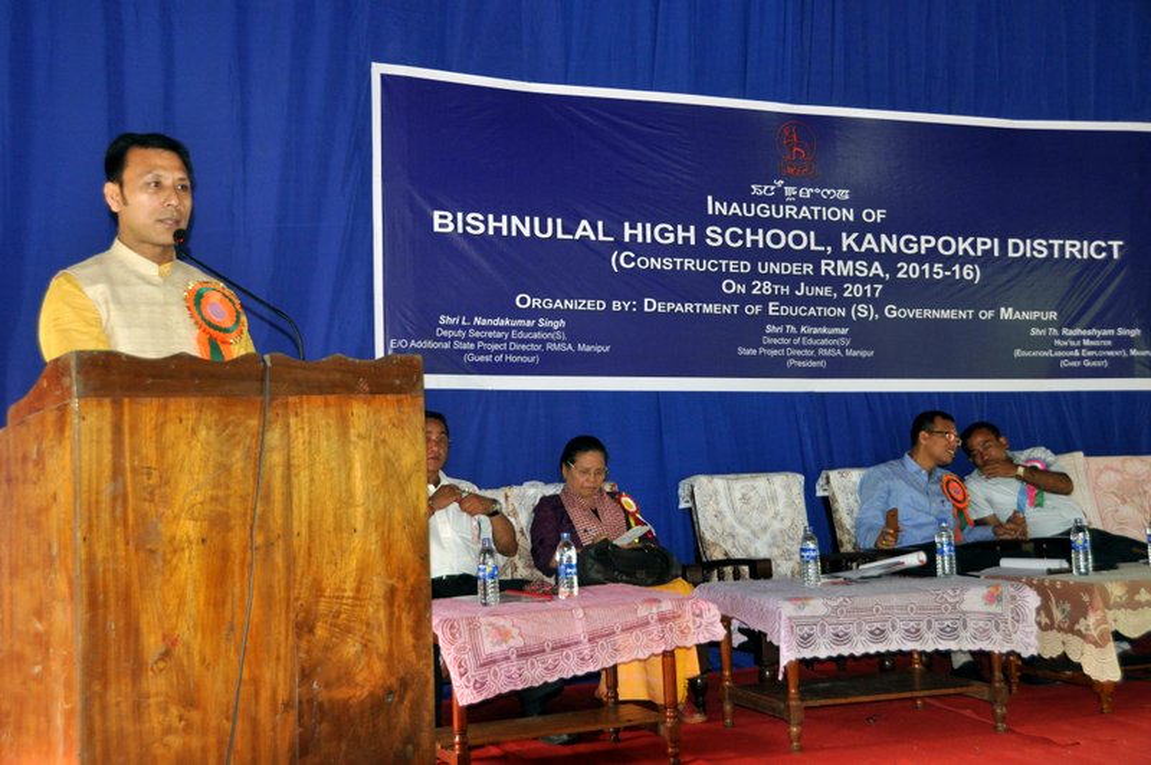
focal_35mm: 44
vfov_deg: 30.8
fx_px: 1390
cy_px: 382
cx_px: 576
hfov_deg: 45.0
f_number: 4
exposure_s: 1/60
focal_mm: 29
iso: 800
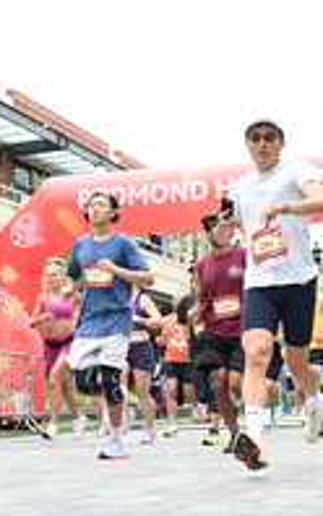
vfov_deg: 30.1
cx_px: 176
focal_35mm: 68
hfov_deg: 19.2
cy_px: 297
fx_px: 956
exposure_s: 1/640
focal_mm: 24
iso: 2000
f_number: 4
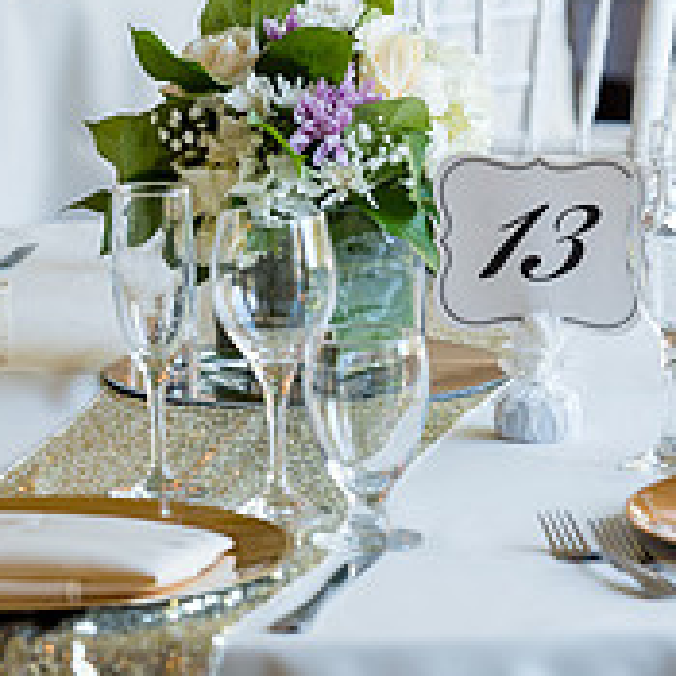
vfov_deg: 7.3
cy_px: 230
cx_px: 263
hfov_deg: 7.3
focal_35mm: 239
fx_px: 5280
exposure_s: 1/80
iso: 100
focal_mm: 85
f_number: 3.5
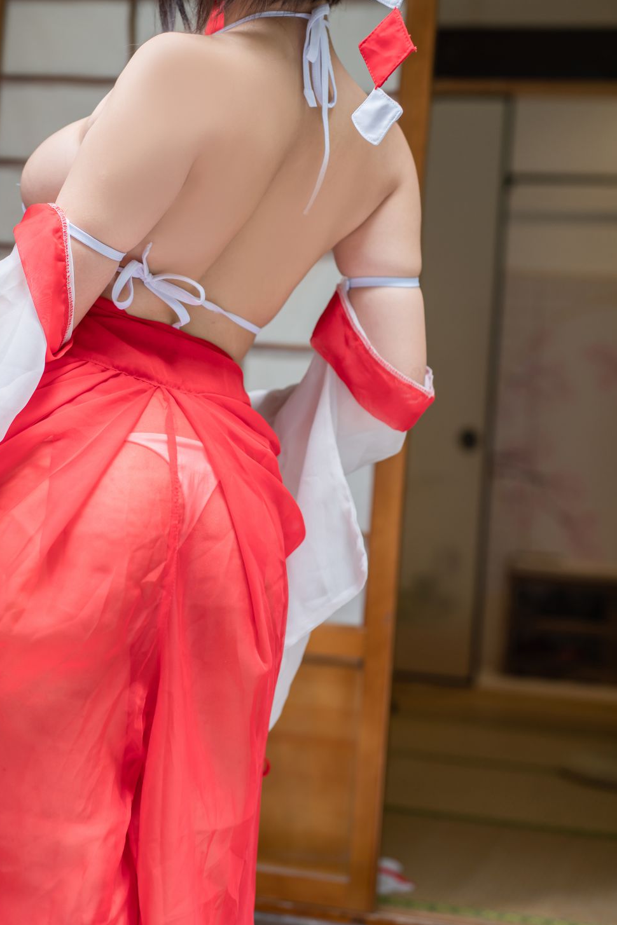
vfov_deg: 29.9
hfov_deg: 20.3
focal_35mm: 67
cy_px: 334
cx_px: 232
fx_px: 1722
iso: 100
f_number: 2.2
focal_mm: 50
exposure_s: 1/160
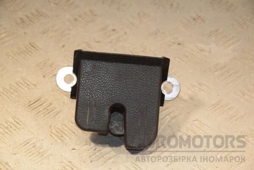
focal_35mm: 128
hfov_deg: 16.1
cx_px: 127
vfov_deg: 10.8
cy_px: 85
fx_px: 900
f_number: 6.3
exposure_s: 1/200
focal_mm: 85
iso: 800
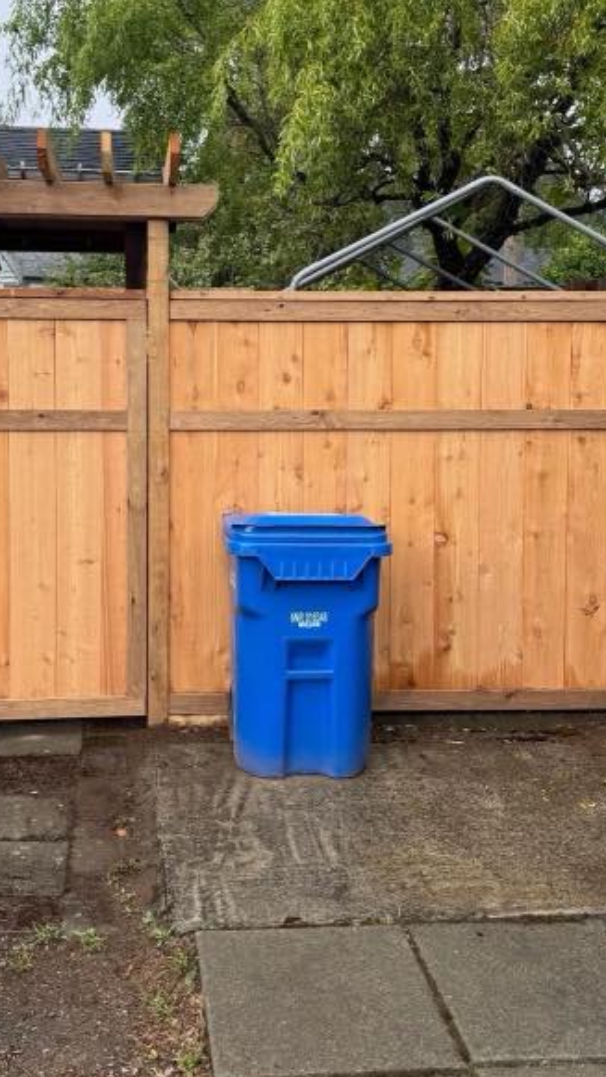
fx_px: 1028
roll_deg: -0.2
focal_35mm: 36
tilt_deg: -2.2
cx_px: 208
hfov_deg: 32.6
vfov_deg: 55.0
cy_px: 443
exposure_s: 1/457
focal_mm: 6.76
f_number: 1.78
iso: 80
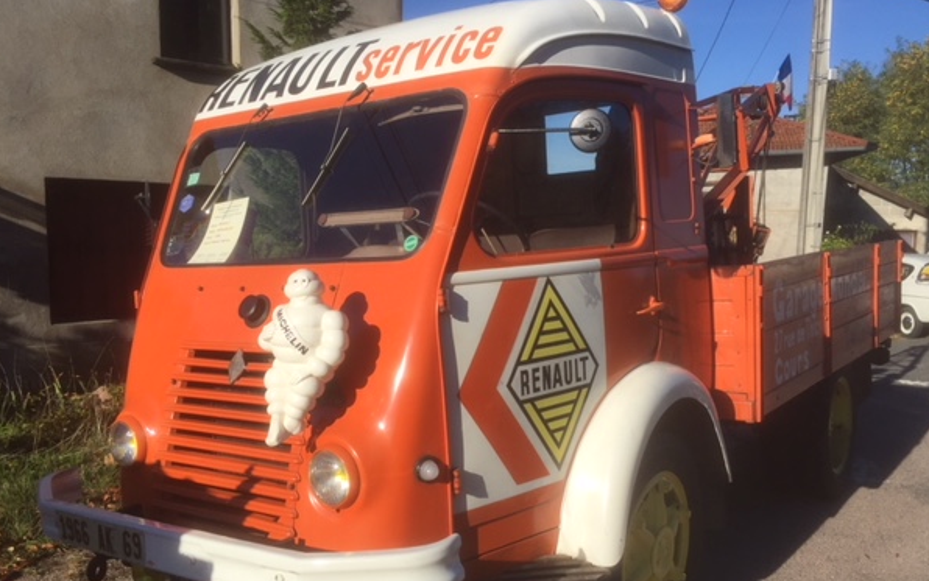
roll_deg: -1.8
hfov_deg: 58.1
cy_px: 336
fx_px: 836
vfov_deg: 38.3
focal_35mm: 33
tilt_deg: -6.1
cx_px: 488
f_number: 2.2
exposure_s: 1/2475
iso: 32
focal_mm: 4.15
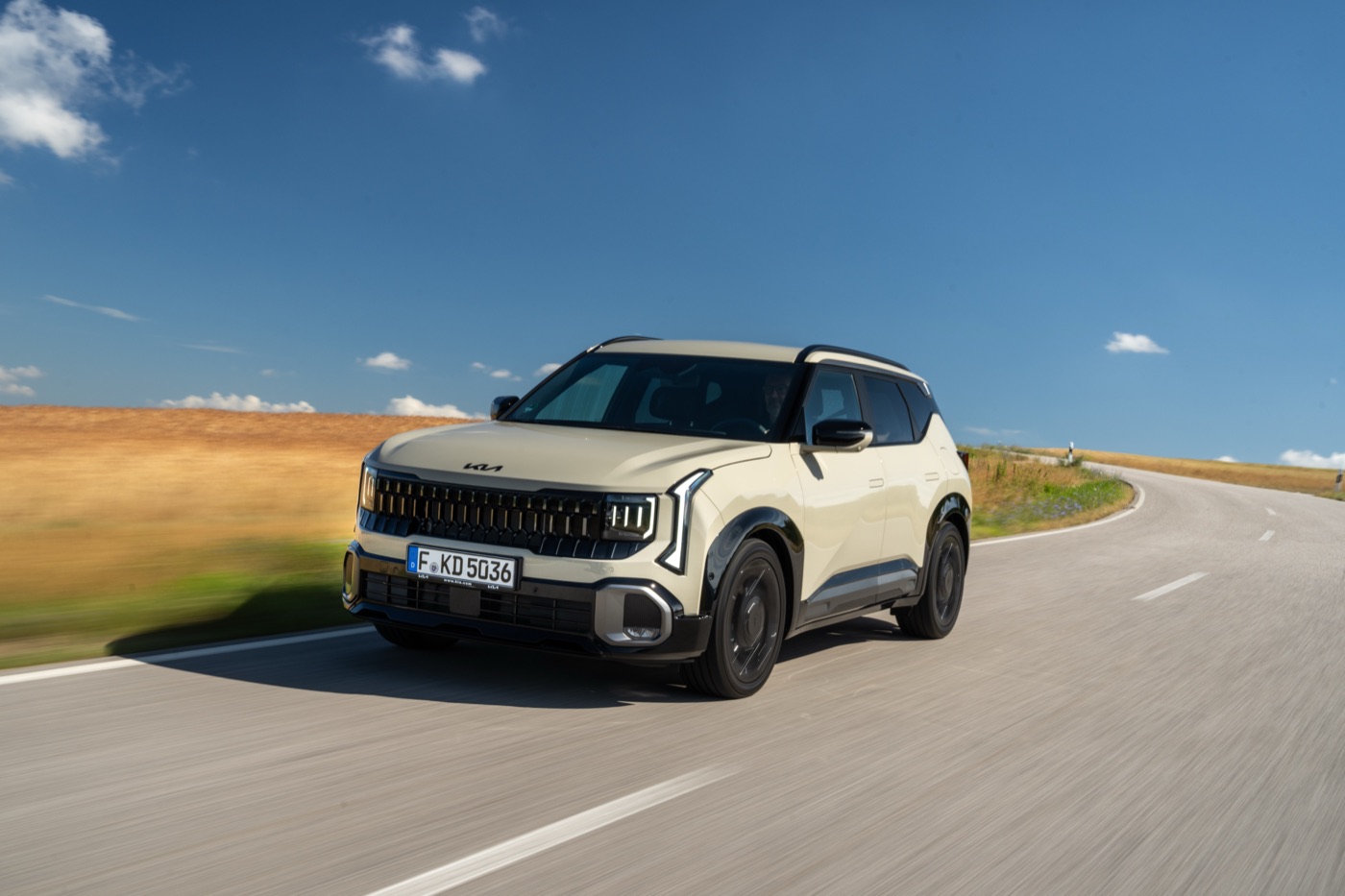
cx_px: 672
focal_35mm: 40
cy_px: 448
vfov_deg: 33.4
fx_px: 1494
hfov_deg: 48.5
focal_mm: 40
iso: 100
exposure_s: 1/25
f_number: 18
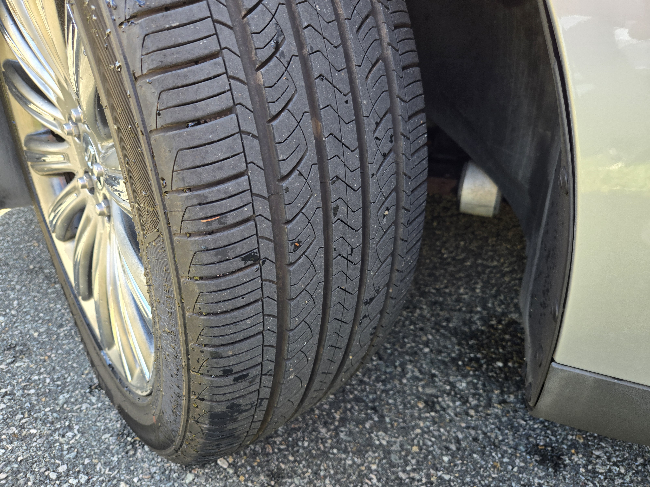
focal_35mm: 23
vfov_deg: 58.9
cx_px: 325
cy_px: 244
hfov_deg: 73.9
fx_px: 432
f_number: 1.8
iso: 80
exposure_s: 1/180
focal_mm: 5.4
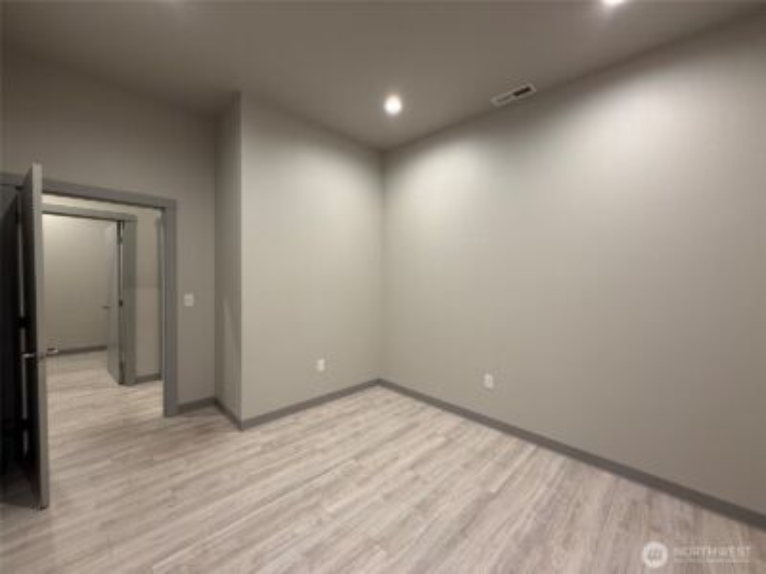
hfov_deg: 102.1
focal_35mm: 14
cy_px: 287
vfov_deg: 85.7
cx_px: 383
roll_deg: -1.0
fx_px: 310
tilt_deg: -2.6
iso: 200
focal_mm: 2.22
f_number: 2.2
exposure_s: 1/60
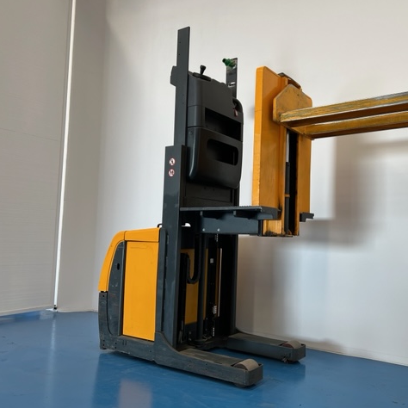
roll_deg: -1.2
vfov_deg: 52.5
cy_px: 203
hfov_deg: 51.6
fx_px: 413
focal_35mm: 31
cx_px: 270
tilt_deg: +3.2
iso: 64
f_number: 1.5
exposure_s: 1/121
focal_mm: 5.7
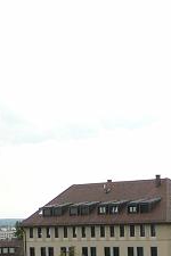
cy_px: 270
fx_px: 948
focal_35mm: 133
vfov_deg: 15.1
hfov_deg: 9.9
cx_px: 288
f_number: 4
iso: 80
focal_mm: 6
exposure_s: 1/250
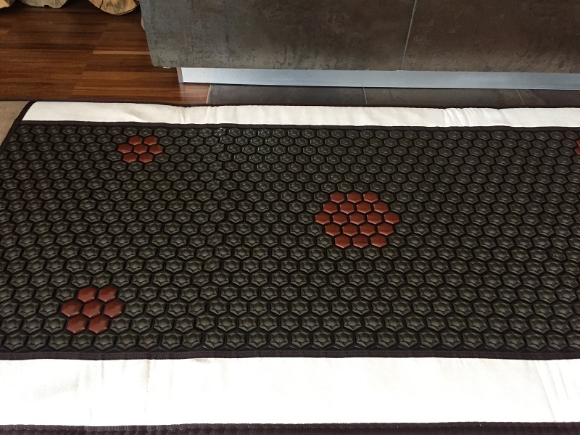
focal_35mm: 29
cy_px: 218
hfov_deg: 61.7
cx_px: 290
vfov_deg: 48.2
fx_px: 486
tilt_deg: -48.4
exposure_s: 1/33
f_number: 2.2
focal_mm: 4.15
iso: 250
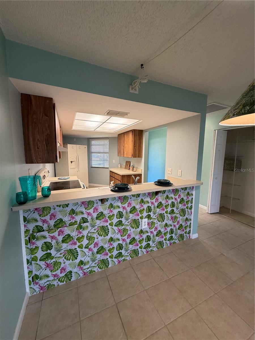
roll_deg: -0.8
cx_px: 128
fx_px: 138
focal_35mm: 14
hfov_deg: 85.7
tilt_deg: -5.5
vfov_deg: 102.1
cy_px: 170
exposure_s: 1/60
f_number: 2.2
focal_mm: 2.22
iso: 200
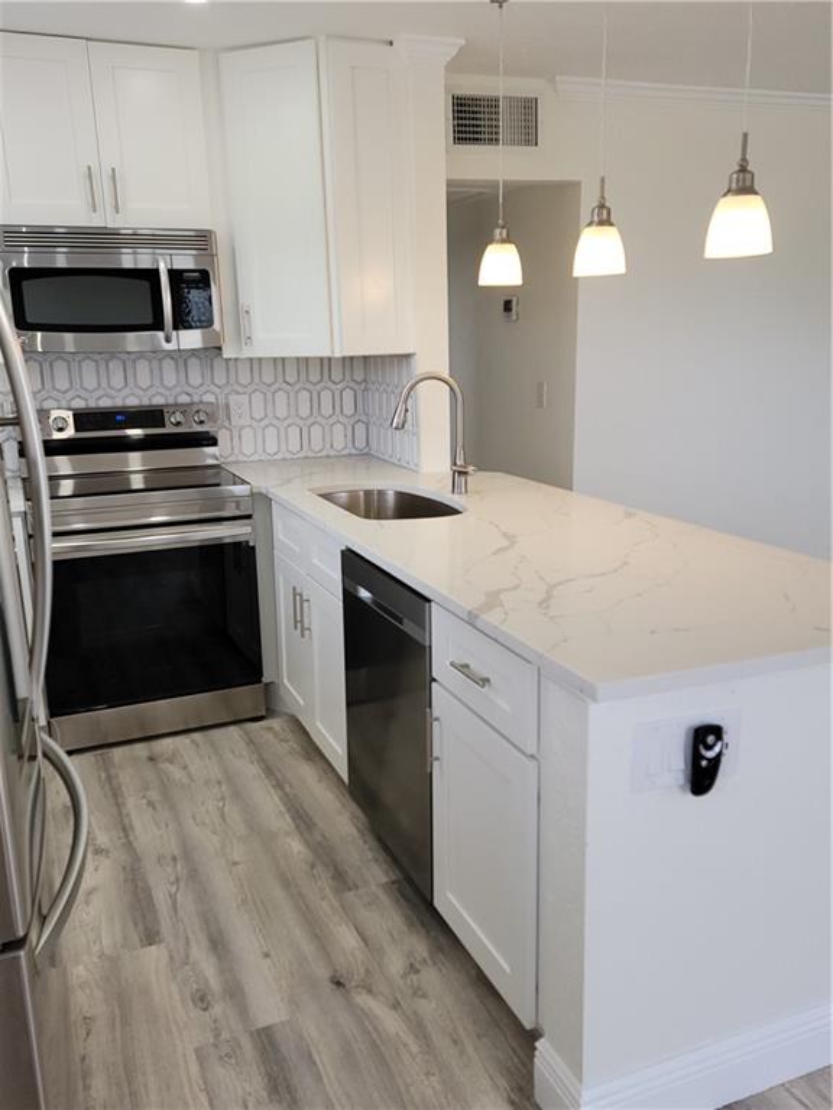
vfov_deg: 71.6
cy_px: 555
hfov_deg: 56.8
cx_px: 416
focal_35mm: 24
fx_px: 770
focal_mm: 6.7
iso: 25
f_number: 1.8
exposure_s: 1/60
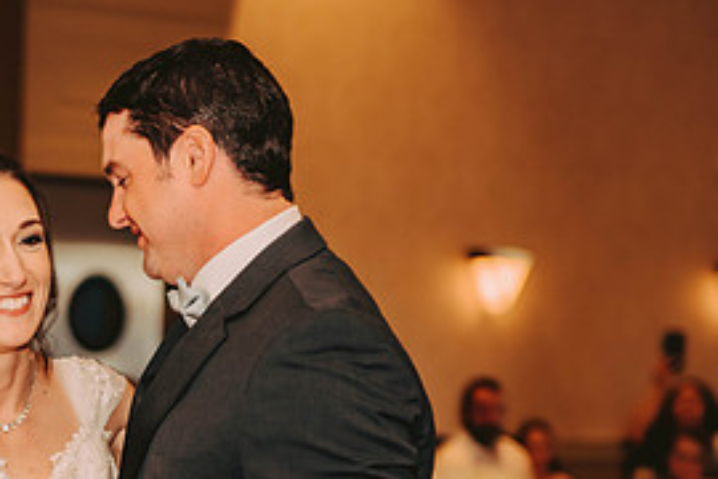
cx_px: 85
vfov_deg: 8.5
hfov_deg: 12.7
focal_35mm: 161
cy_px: 446
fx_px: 3211
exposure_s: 1/60
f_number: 2.8
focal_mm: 75
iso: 500
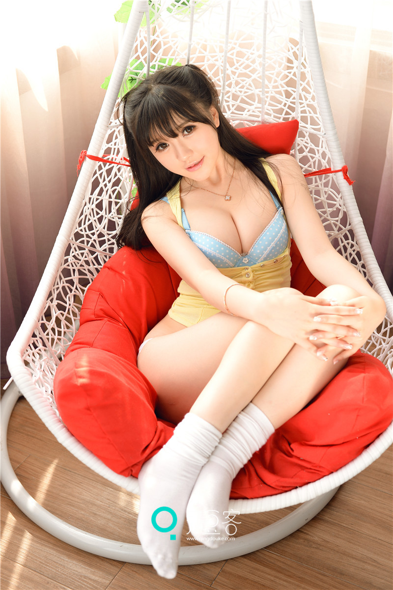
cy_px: 295
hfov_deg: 27.0
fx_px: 819
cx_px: 196
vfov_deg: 39.6
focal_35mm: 50
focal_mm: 50
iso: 200
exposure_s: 1/100
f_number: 4.5
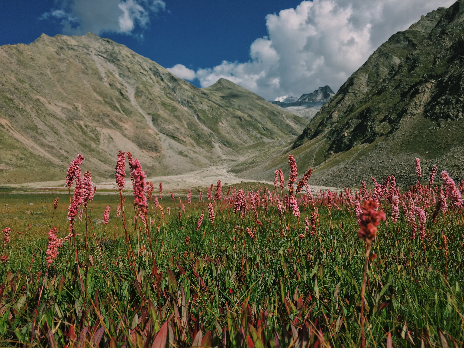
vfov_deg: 48.2
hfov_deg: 61.7
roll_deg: +0.2
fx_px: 389
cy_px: 174
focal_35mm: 29
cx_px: 232
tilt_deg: +6.3
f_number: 2.2
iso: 25
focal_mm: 4.15
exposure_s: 1/2024
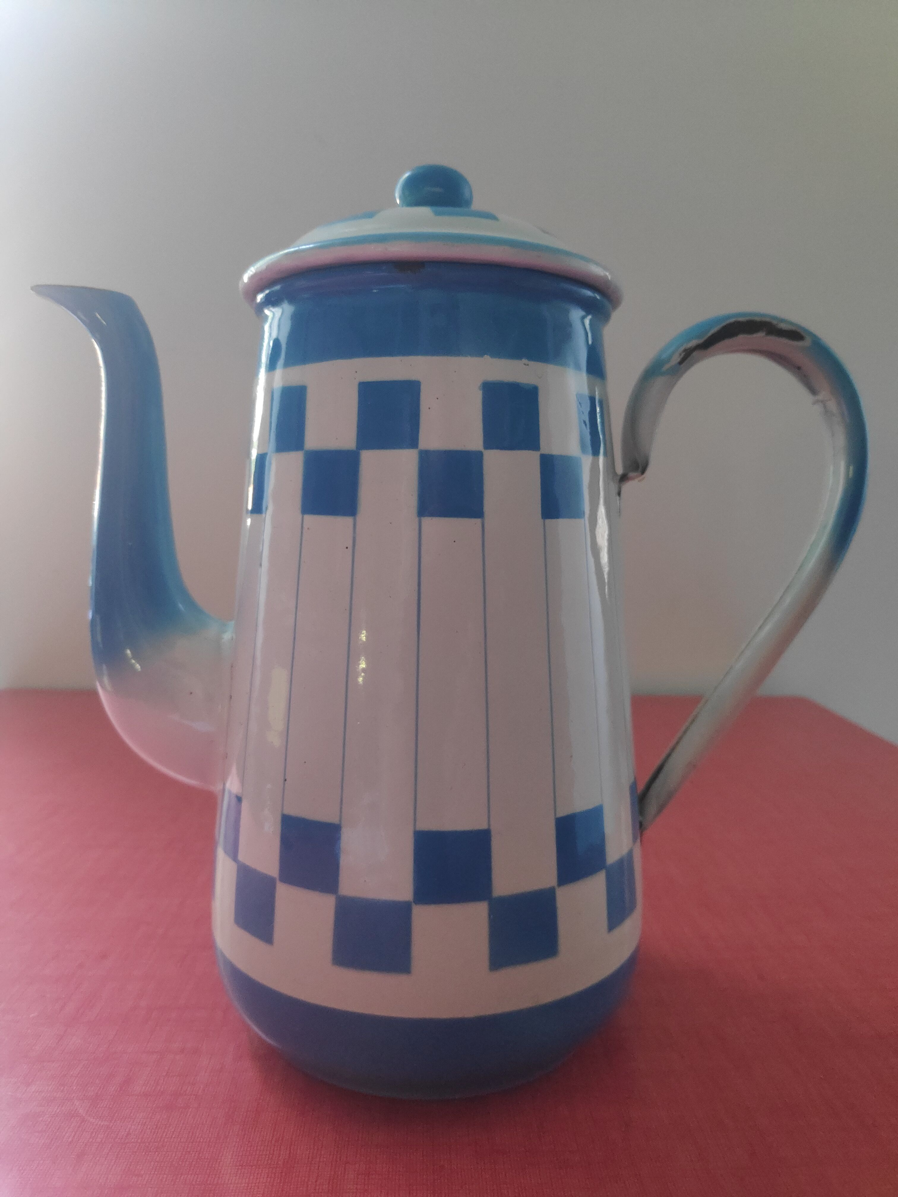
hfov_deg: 66.0
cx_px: 449
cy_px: 598
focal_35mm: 20
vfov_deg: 81.7
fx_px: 692
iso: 1831
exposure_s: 1/50
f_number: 1.9
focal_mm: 3.94
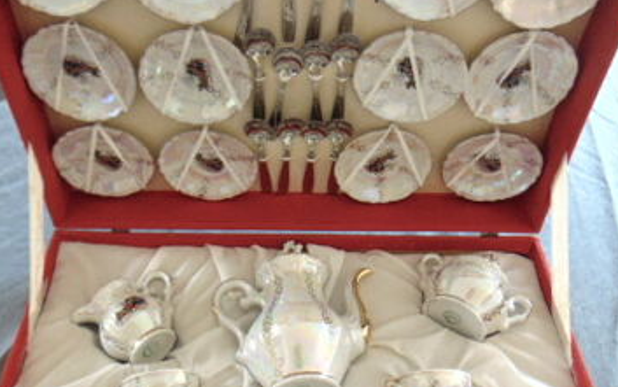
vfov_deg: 35.4
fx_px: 607
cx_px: 305
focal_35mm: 36
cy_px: 210
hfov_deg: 54.0
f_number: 3
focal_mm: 4.5
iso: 100
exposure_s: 1/30
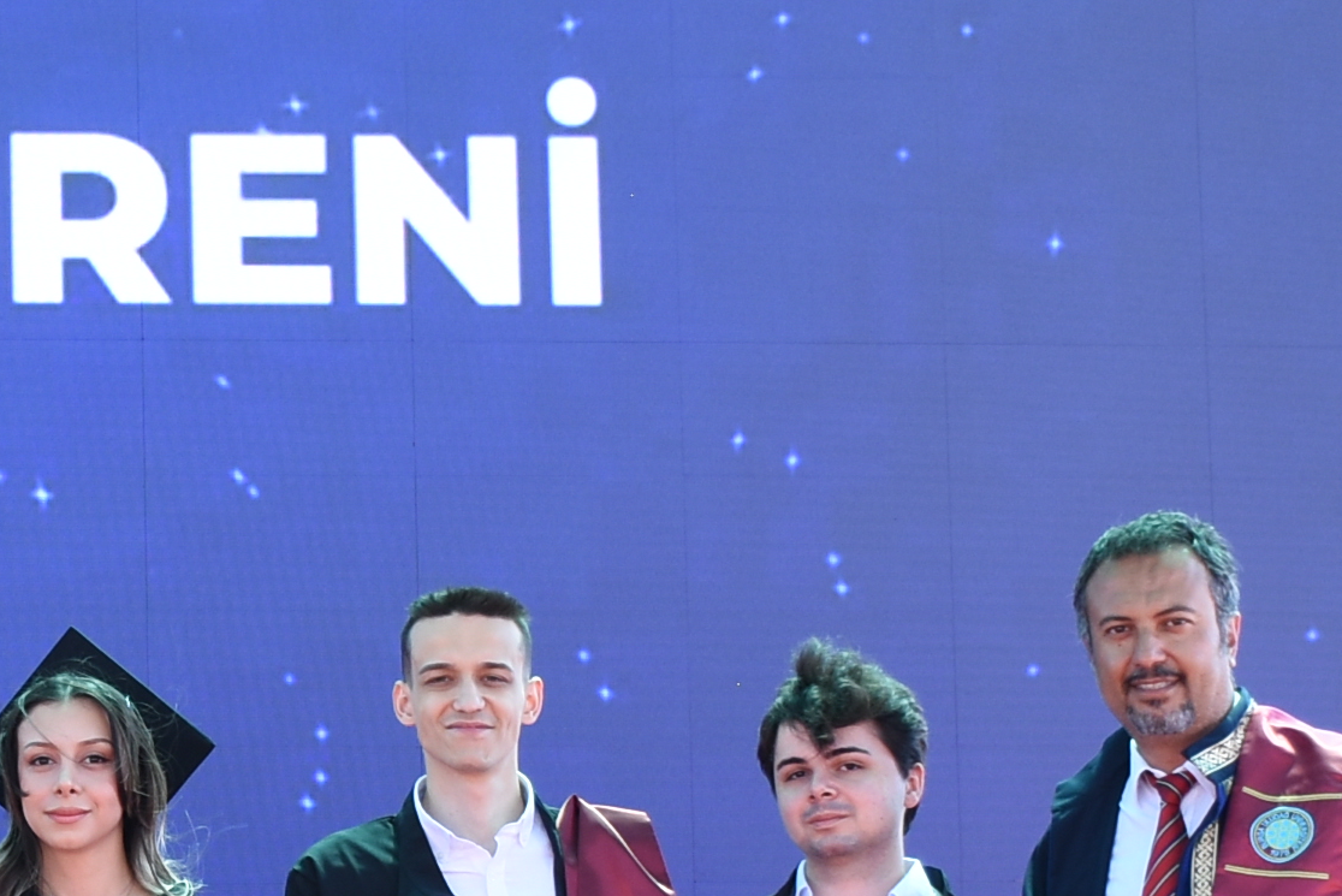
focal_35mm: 139
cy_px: 767
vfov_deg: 9.8
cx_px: -206
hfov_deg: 14.4
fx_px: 5184
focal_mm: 23
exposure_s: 1/250
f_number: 5
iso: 200
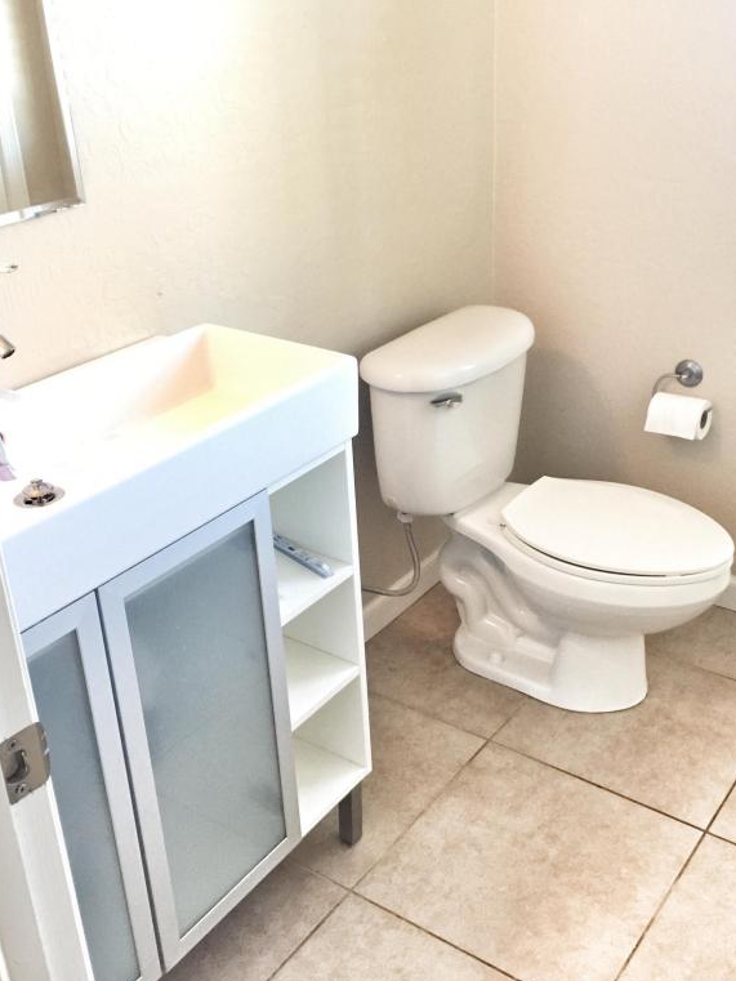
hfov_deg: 36.7
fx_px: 1105
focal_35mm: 39
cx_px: 445
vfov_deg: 47.9
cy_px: 492
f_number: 2.2
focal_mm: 4.15
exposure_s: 1/15
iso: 125
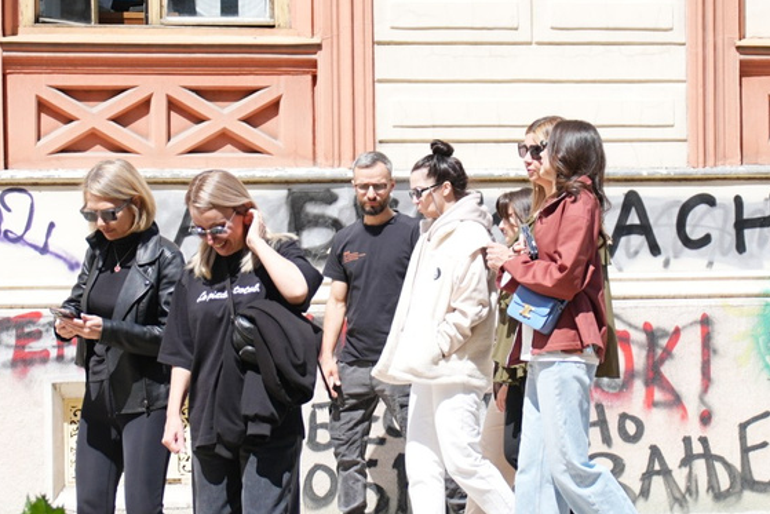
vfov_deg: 9.1
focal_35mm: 151
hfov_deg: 13.6
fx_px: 3230
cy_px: 301
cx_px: 388
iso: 125
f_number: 2.8
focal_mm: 33
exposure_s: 1/1250
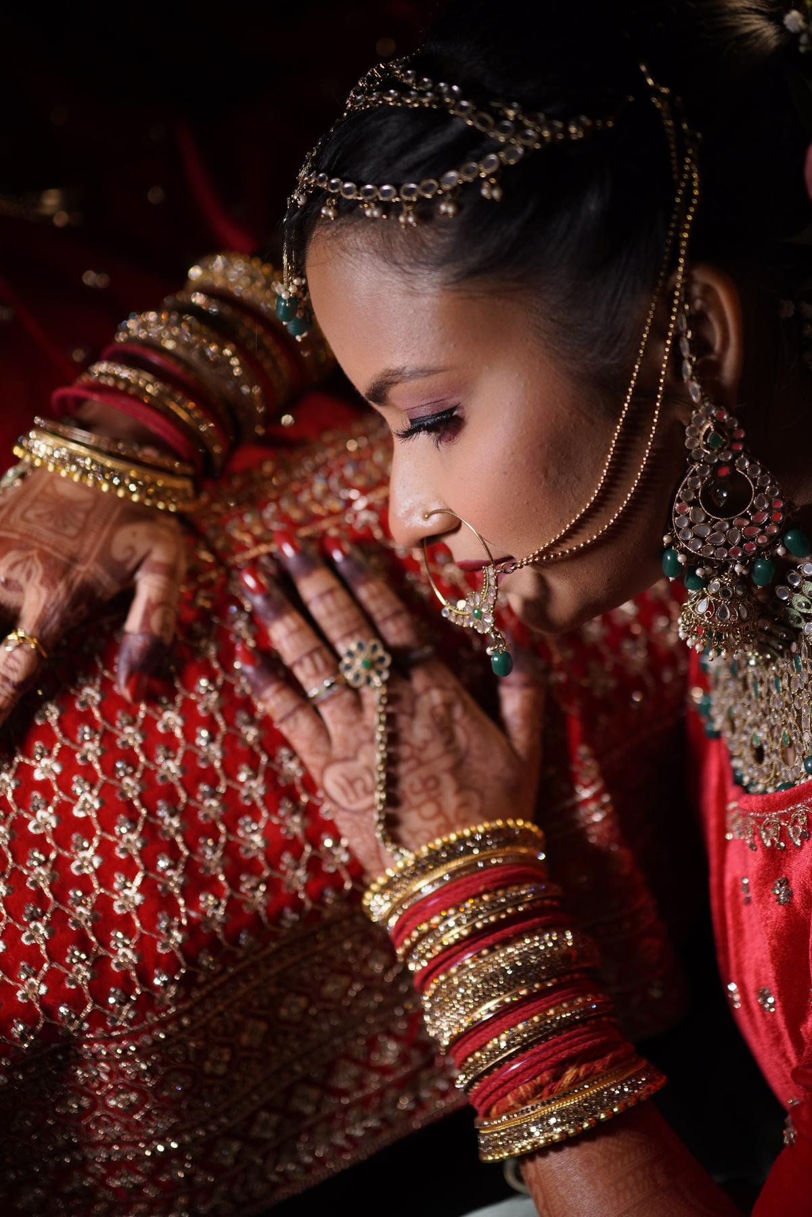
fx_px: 1759
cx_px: 406
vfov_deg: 38.2
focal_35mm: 52
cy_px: 608
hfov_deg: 26.0
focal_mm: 35
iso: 125
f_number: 1.6
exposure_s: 1/160
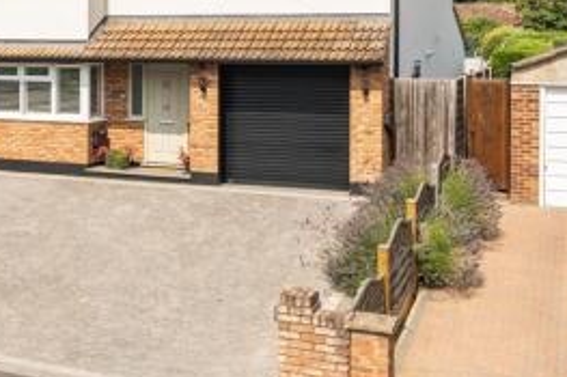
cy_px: 42
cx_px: 171
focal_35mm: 56
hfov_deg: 35.2
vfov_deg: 23.6
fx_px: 881
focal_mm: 21
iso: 400
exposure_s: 1/640
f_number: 8
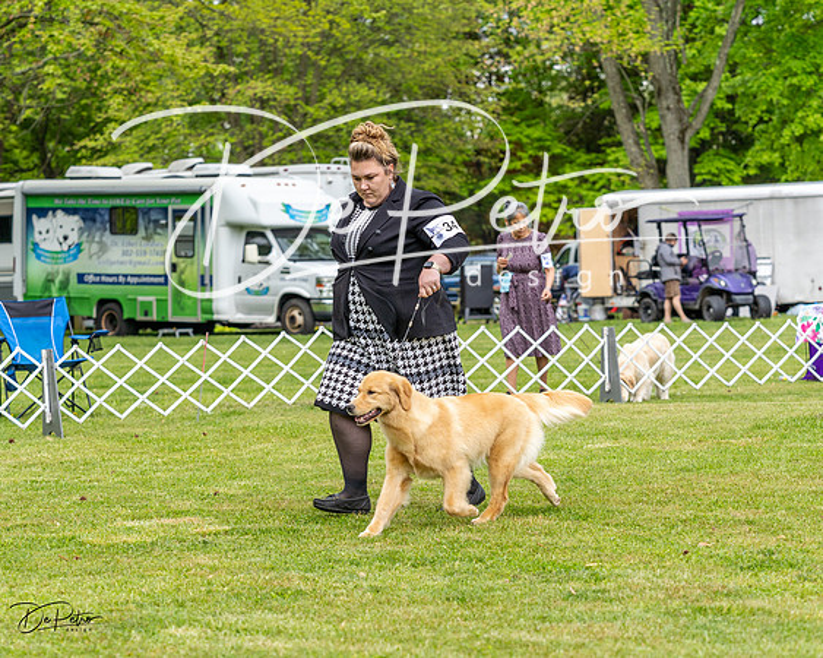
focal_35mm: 104
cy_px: 329
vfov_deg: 14.9
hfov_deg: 18.5
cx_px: 412
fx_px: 2523
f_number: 4.5
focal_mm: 92
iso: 400
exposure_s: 1/640
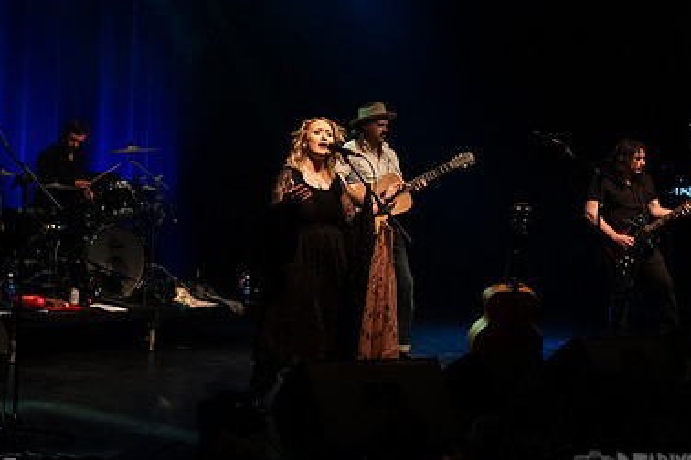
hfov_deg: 32.9
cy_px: 157
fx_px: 1171
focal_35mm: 61
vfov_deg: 22.2
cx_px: 309
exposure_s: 1/160
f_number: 3.2
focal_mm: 36
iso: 2500
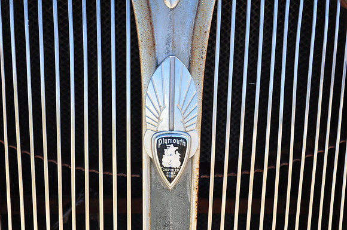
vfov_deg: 17.4
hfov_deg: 26.0
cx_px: 174
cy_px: 115
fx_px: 751
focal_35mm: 78
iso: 200
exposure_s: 1/80
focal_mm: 52
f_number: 8
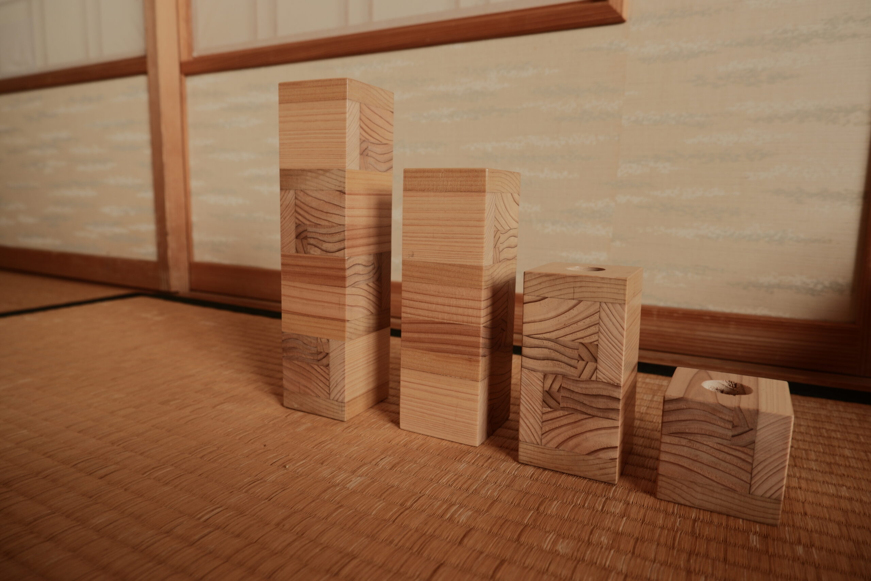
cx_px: 436
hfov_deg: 76.1
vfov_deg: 55.1
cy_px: 290
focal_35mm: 23
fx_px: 556
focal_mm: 15
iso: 160
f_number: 4
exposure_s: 1/15
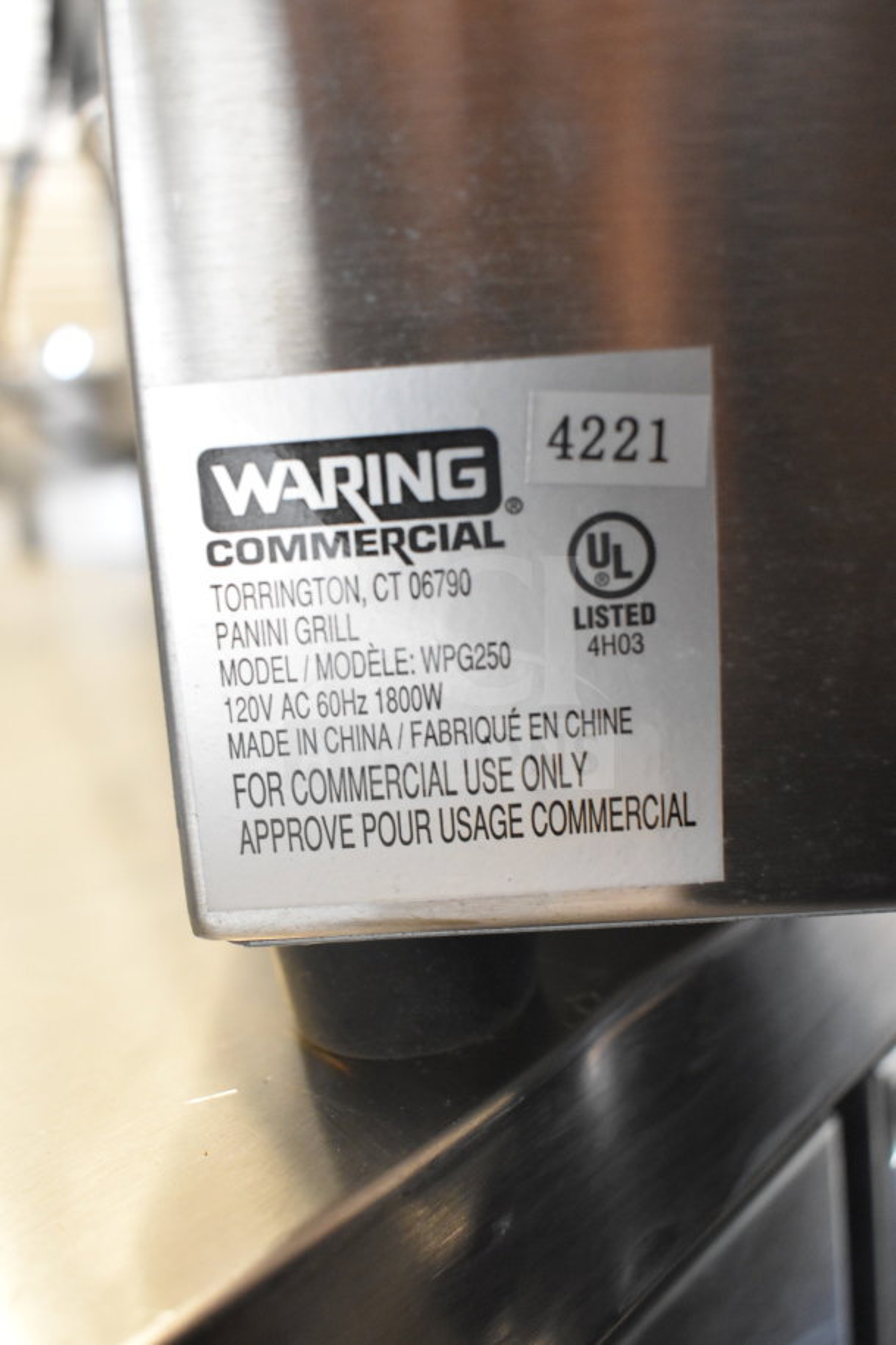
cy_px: 672
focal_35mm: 34
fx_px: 1288
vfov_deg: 55.1
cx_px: 448
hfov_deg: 38.4
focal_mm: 23
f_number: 3.8
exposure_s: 1/40
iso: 2800
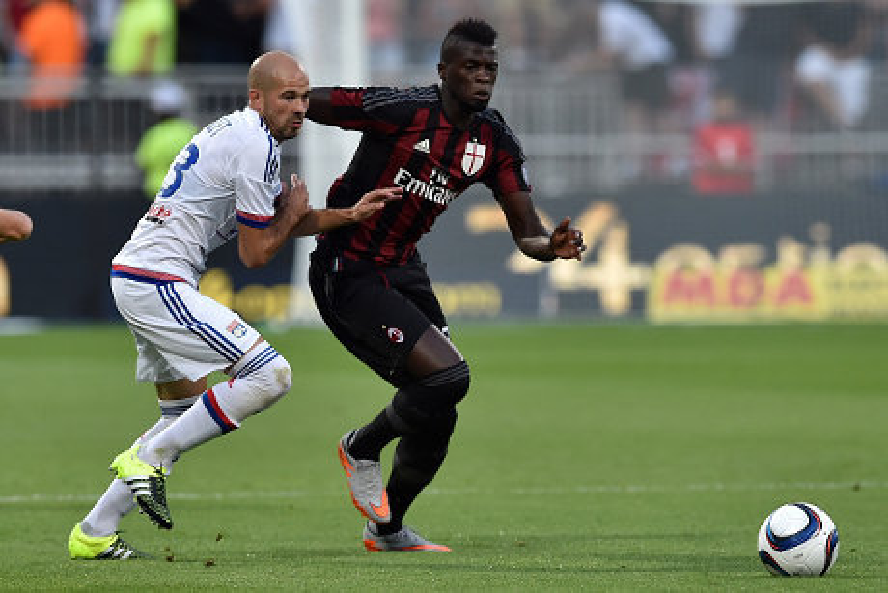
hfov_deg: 5.2
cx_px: 444
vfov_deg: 3.4
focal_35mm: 400
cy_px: 296
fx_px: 9869
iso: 1600
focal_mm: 400
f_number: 4
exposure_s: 1/1600
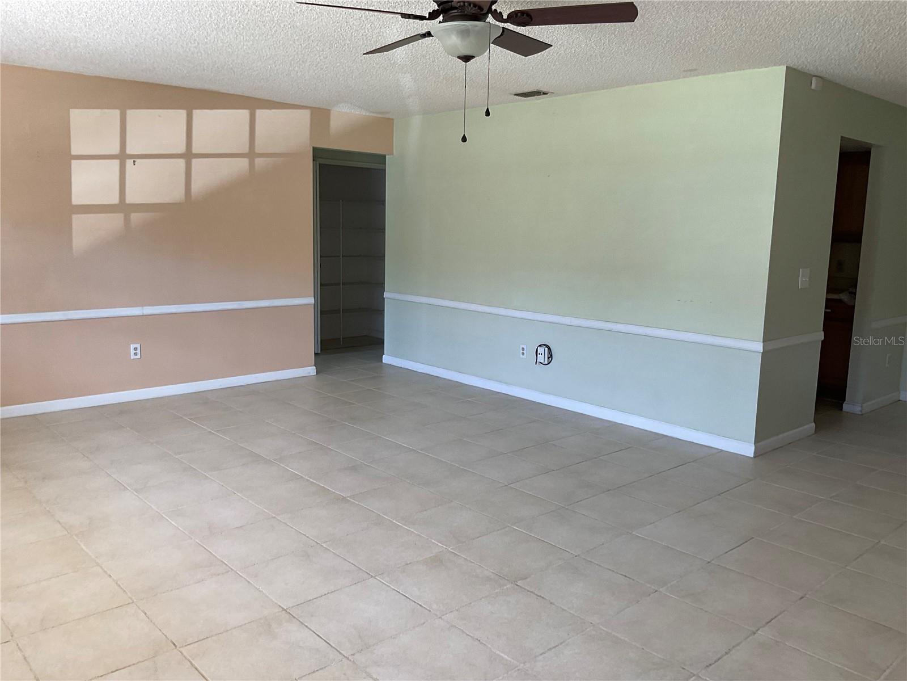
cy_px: 340
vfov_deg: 48.2
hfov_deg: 61.7
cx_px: 454
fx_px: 760
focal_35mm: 29
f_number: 1.8
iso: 64
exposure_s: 1/120
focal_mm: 3
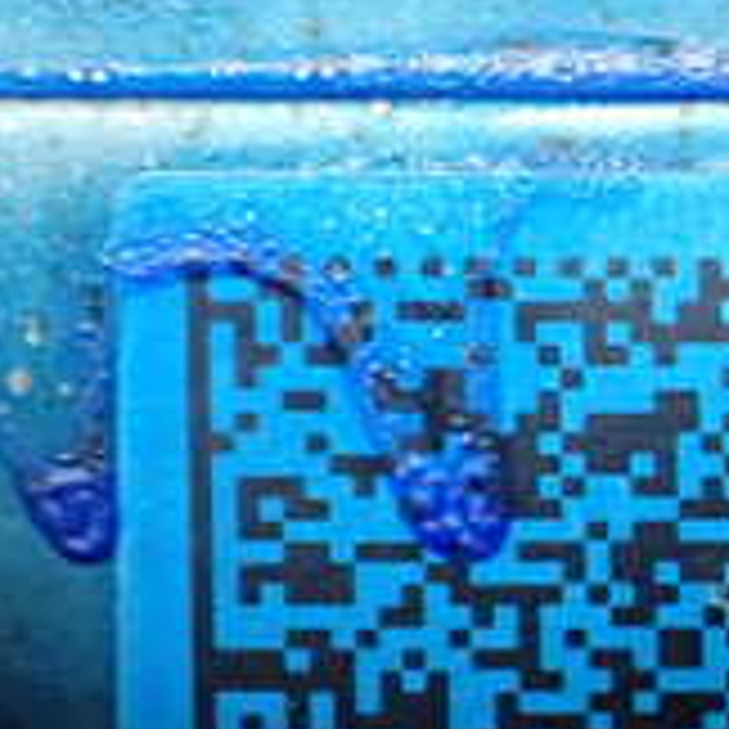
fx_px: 2335
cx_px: 1238
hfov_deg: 15.6
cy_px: 490
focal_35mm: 98
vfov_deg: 17.7
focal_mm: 5.4
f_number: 2.3
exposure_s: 1/125
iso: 320
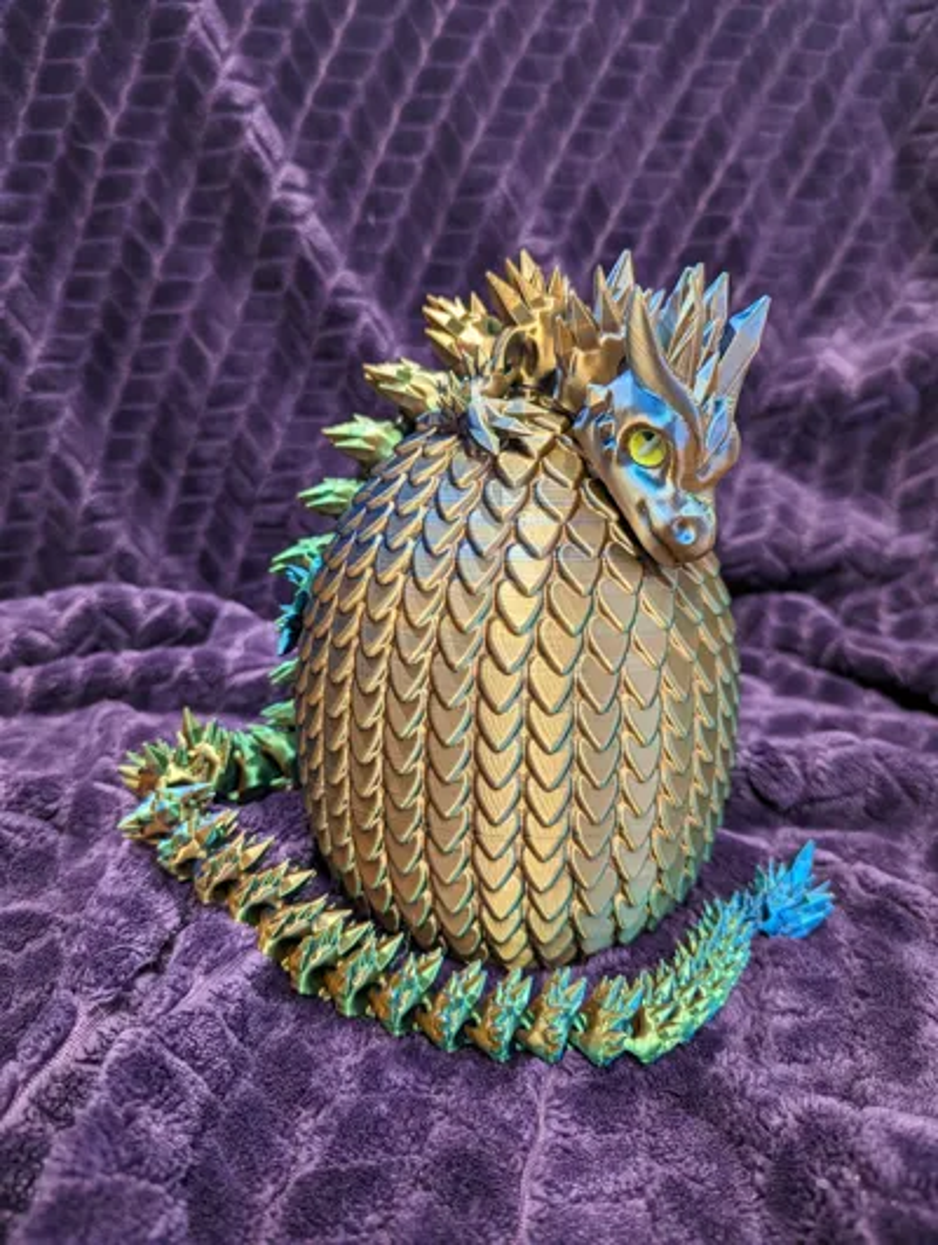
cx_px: 469
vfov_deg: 71.5
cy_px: 622
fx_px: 865
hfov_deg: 57.0
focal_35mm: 24
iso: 146
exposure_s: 1/25
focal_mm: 6.81
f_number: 1.85
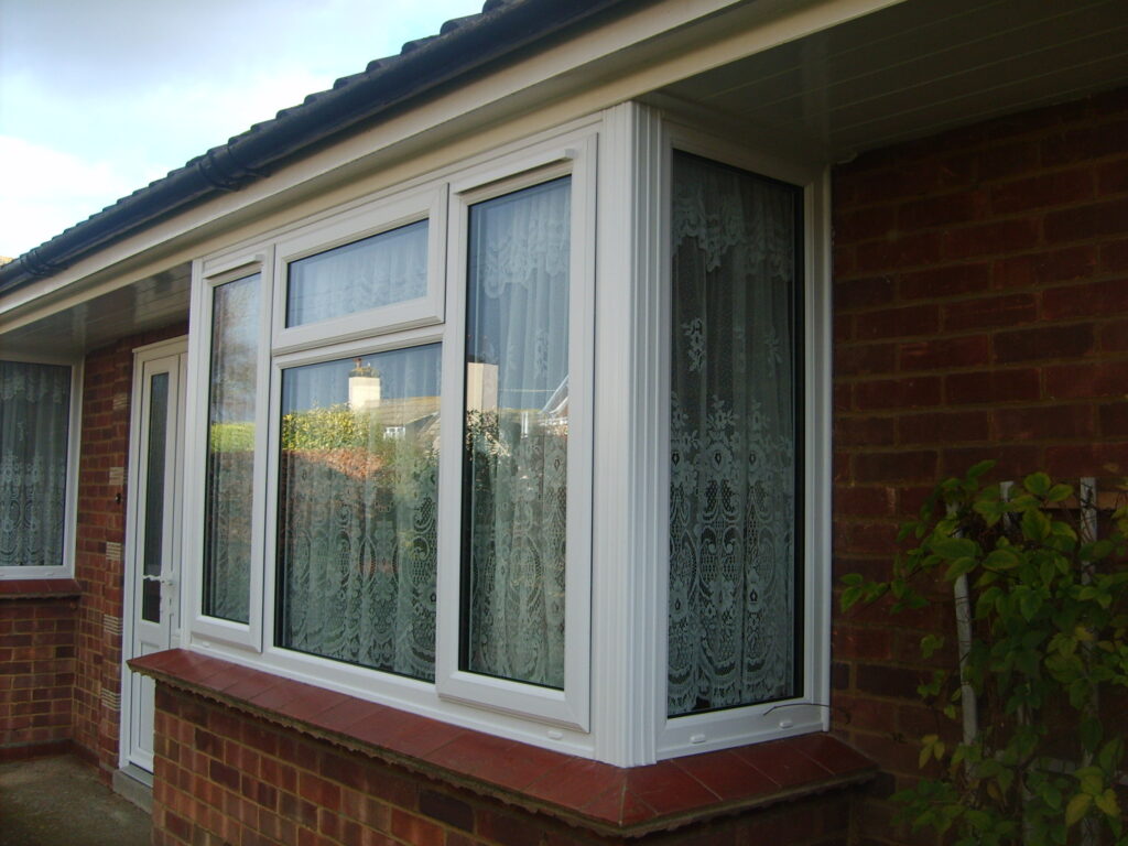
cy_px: 423
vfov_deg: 40.7
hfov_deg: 52.6
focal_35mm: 35
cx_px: 564
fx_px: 1141
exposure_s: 1/180
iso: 50
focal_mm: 5.8
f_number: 2.8
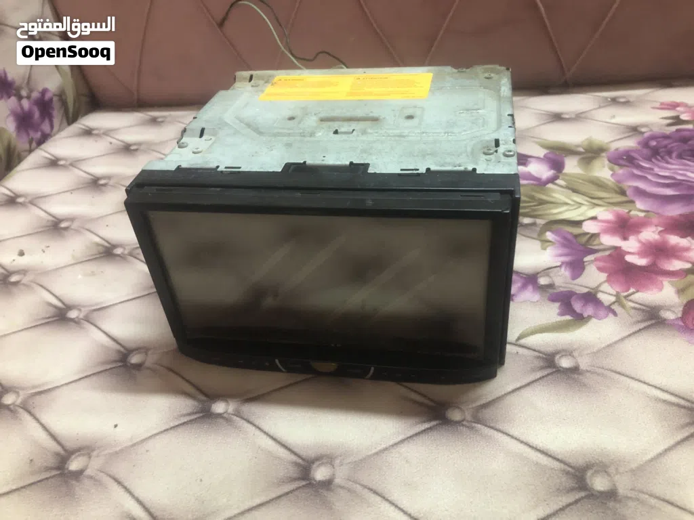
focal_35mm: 28
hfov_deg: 63.4
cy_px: 260
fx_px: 561
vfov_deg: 49.7
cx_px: 347
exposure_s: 1/6
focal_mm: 4
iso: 100
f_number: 1.8
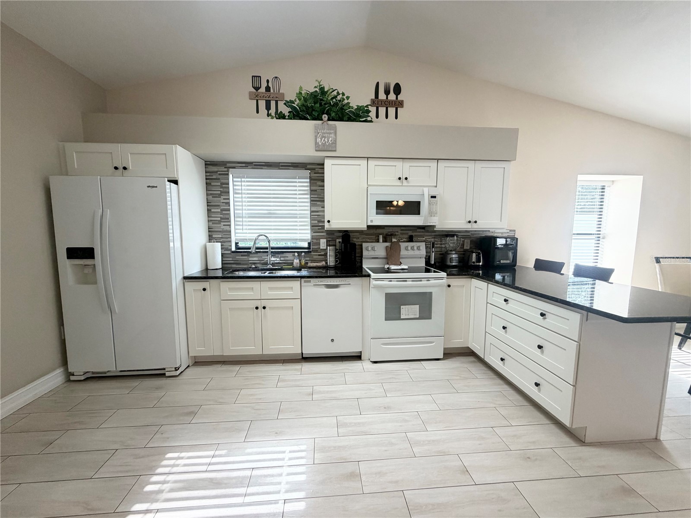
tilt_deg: -6.3
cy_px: 259
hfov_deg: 102.1
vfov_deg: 85.7
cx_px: 346
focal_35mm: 14
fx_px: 279
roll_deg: +0.7
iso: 160
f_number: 2.2
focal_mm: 2.22
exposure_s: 1/120
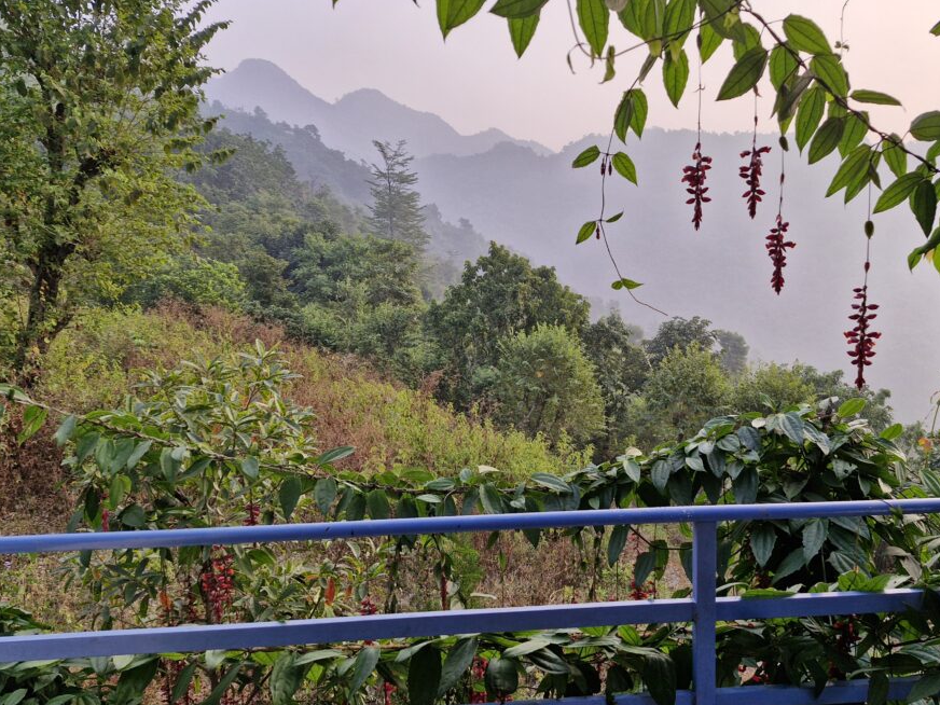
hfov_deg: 64.9
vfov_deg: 51.1
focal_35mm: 27
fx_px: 733
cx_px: 549
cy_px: 412
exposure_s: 1/187
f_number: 1.8
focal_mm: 5.54
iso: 50
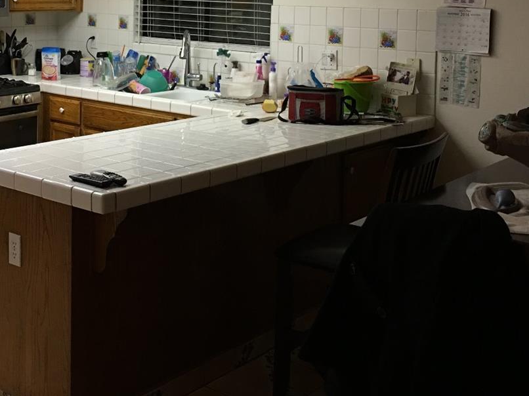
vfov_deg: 26.2
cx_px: 188
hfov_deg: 35.3
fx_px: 825
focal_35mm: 54
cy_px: 47
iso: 80
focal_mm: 4.15
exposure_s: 1/15
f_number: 2.2
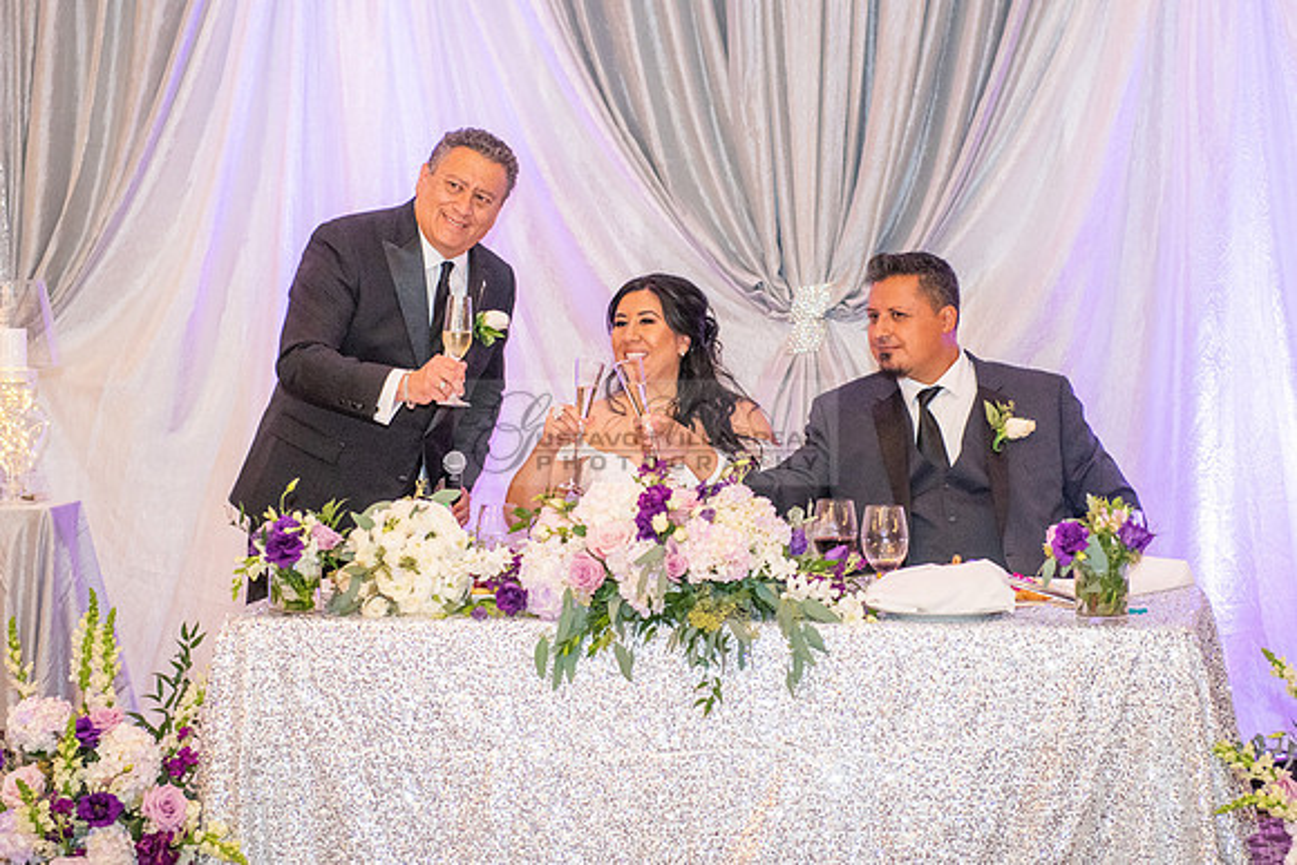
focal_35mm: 92
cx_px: 648
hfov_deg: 22.0
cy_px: 432
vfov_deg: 14.8
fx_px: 3329
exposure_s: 1/160
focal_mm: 70
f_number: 3.5
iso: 1600
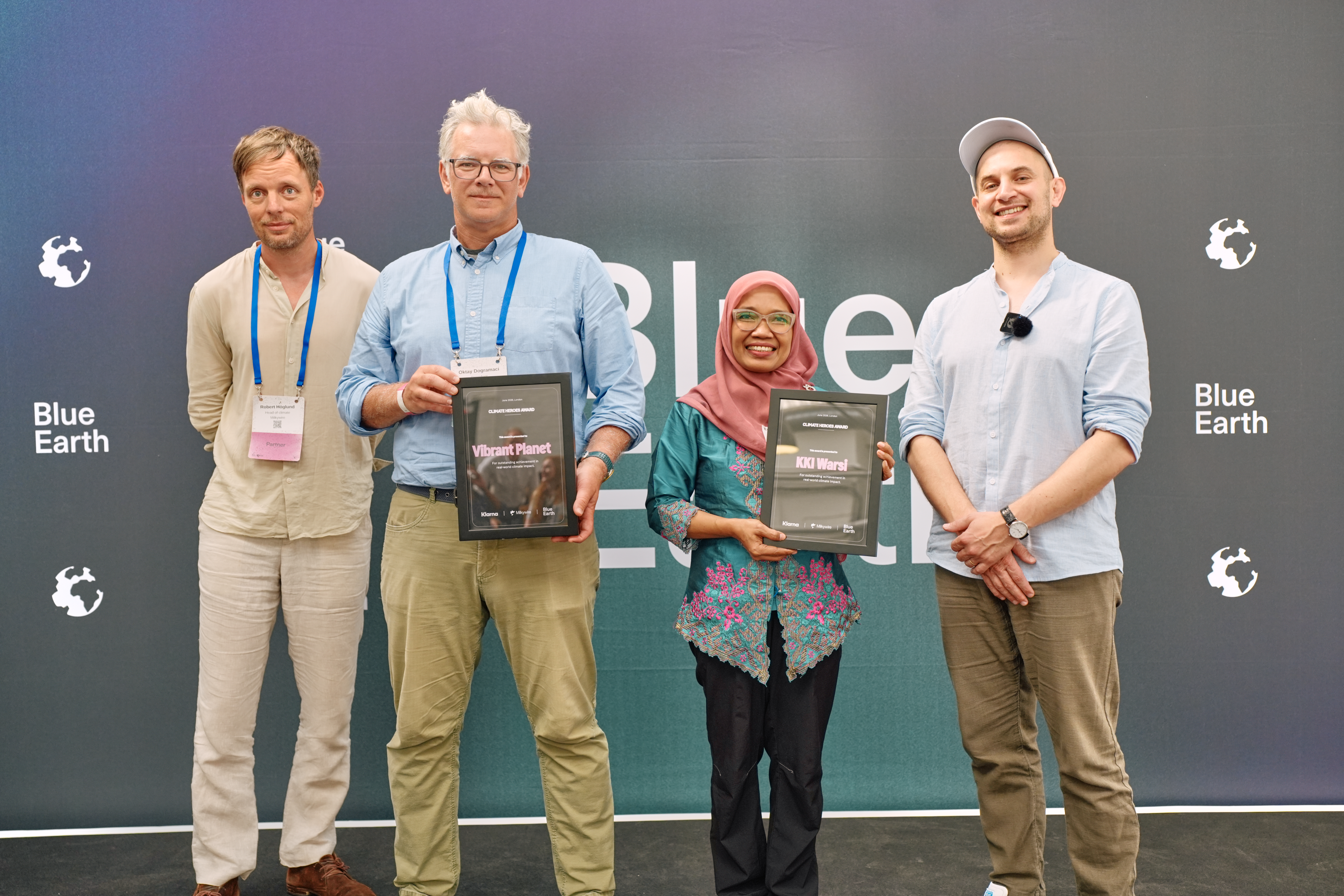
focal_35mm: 33
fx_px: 1243
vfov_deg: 39.6
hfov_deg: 56.8
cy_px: 448
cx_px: 672
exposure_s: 1/1000
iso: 800
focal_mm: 33.3
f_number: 2.8
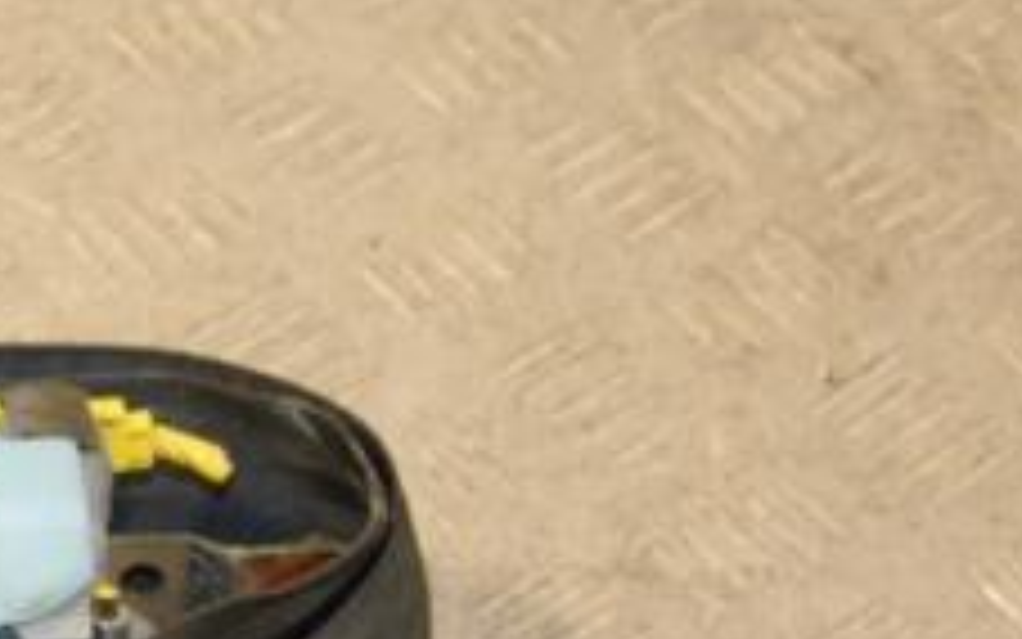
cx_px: -122
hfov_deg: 16.7
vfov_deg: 10.8
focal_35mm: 121
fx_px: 3371
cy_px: 486
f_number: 5.6
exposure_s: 1/200
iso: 800
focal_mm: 30
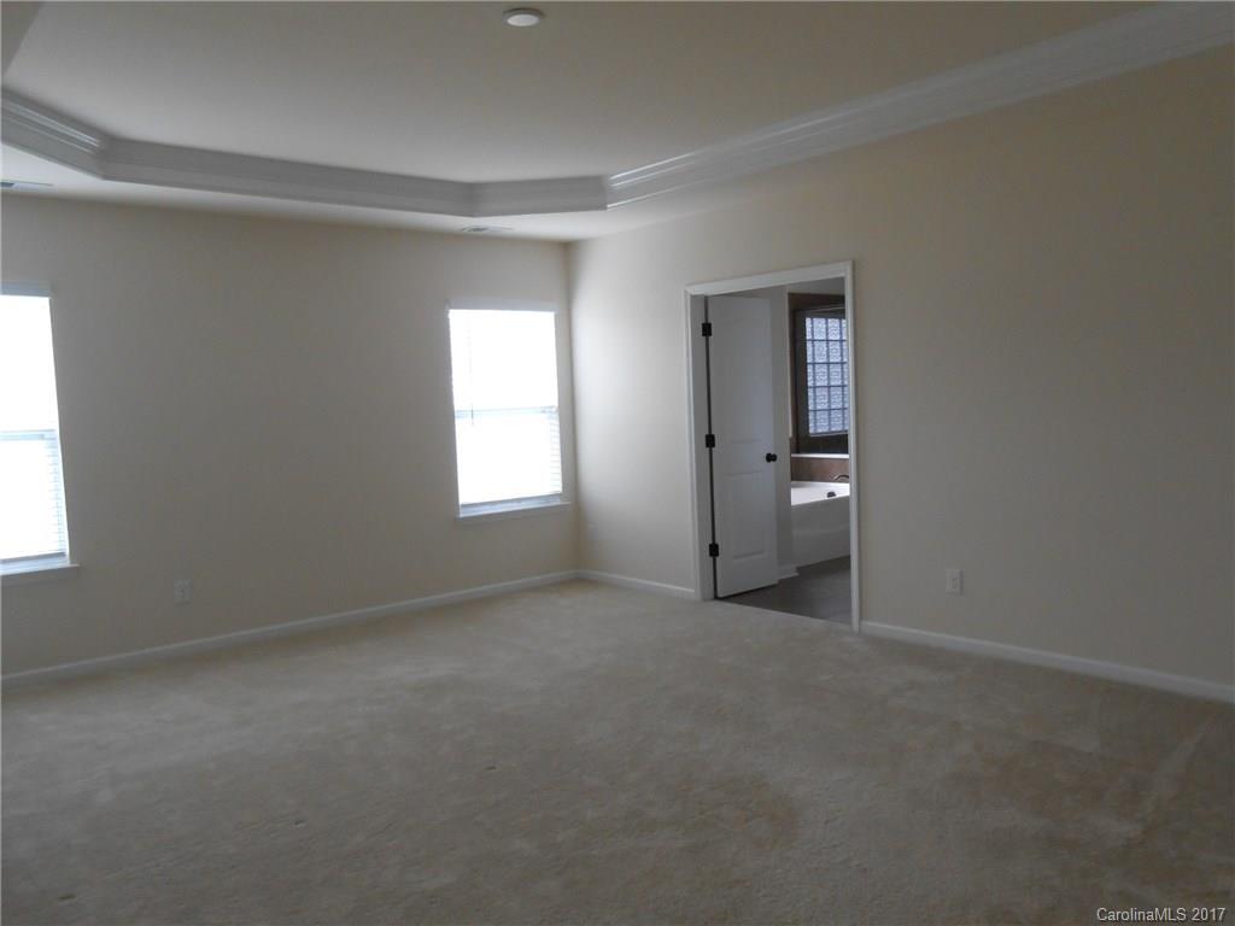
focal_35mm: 26
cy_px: 463
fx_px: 928
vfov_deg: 53.1
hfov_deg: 67.3
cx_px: 618
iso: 250
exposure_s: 1/30
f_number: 3.5
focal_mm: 4.6
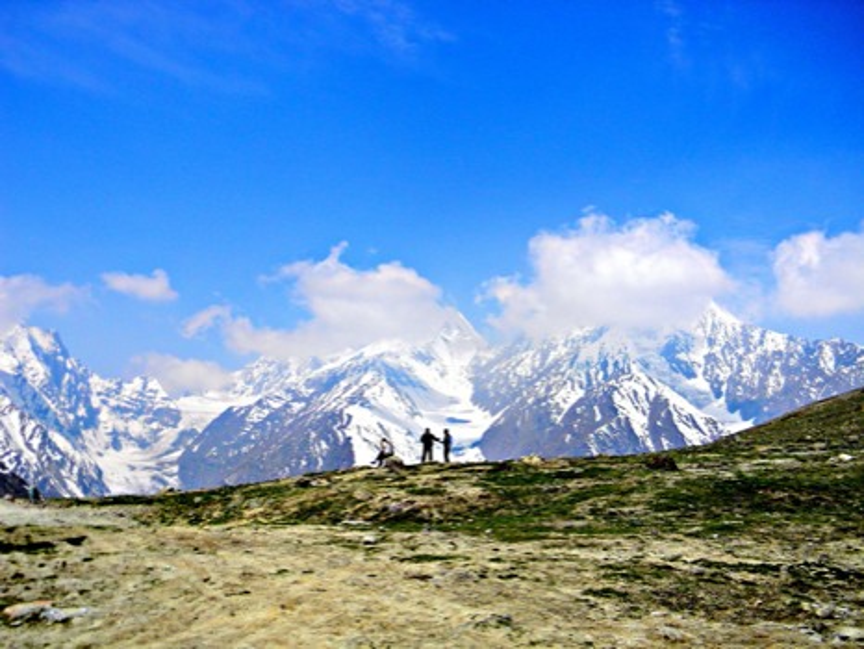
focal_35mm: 41
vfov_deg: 35.2
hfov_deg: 45.8
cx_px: 432
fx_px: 1024
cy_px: 324
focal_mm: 7.3
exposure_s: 1/322
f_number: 7.6
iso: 80
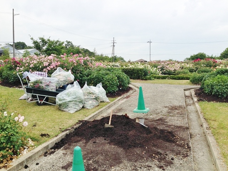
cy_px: 86
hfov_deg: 55.4
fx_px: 217
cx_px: 114
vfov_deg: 42.9
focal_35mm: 33
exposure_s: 1/1427
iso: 50
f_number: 2.4
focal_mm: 4.12
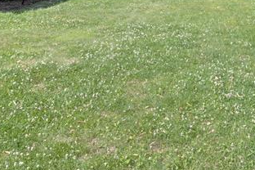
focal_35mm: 46
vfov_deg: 26.8
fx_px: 326
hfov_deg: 39.5
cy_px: -19
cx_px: 231
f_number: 18
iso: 100
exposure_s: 1/30
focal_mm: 14
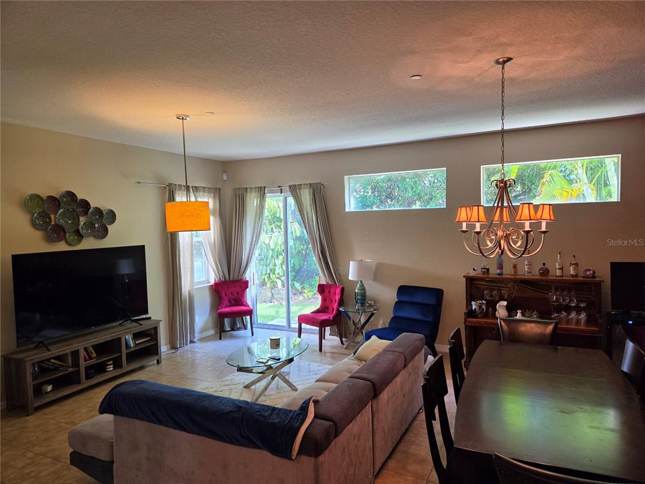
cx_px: 322
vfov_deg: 58.9
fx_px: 429
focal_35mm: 23
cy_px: 242
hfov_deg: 73.9
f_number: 1.8
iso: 160
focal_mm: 5.4
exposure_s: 1/120
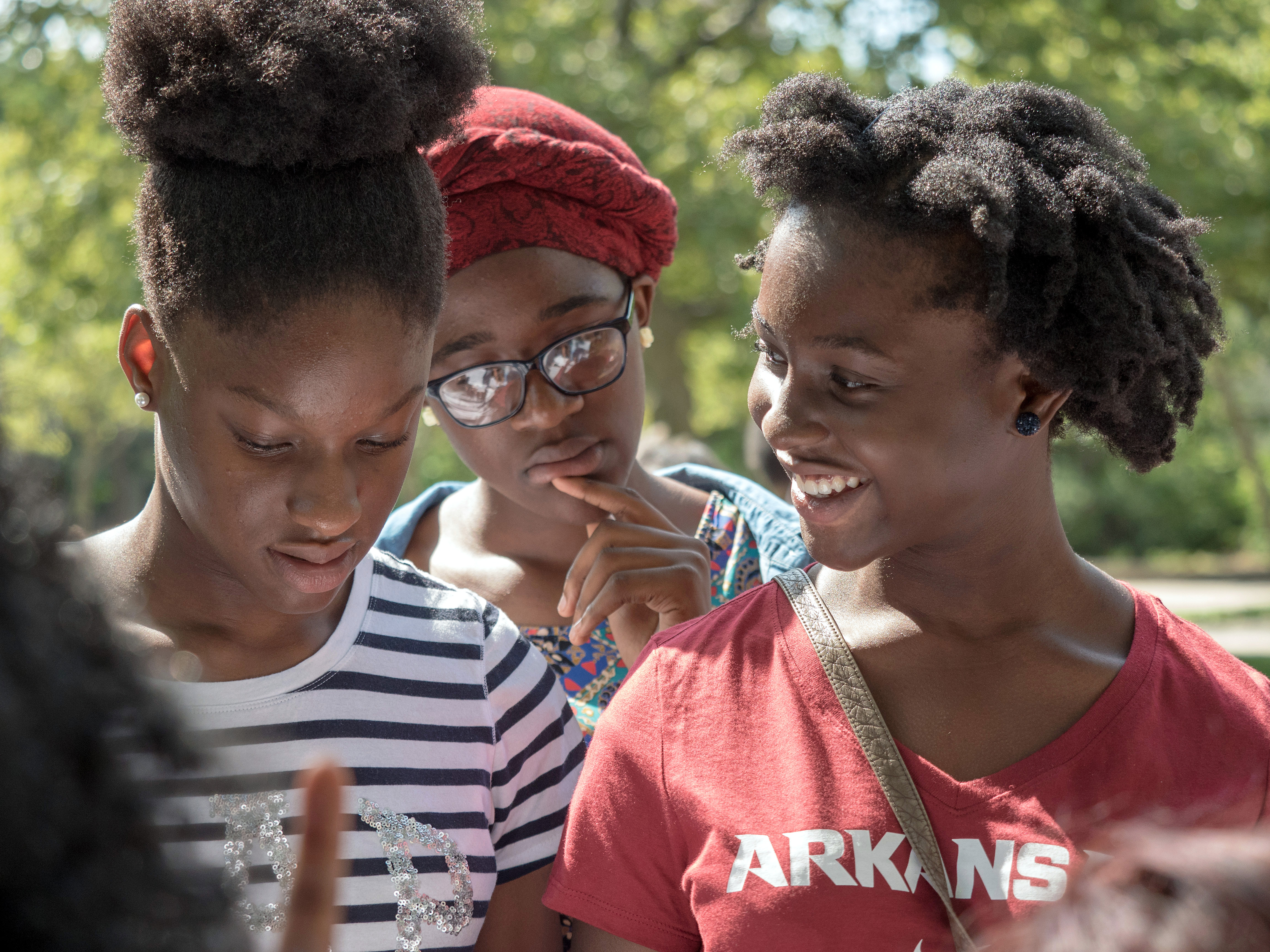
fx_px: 2935
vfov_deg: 18.4
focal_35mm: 80
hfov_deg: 24.4
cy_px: 476
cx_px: 635
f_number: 2.8
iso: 640
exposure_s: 1/1000
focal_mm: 40
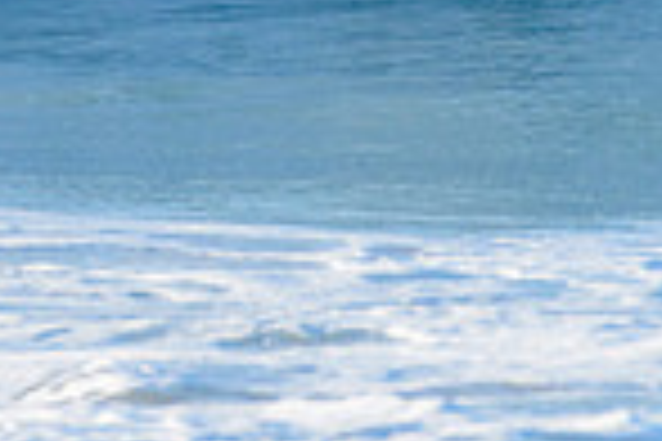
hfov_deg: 1.0
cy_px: -385
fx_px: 36389
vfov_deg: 0.7
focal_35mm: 1979
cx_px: -468
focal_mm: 500
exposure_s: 1/2000
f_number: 5.6
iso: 450
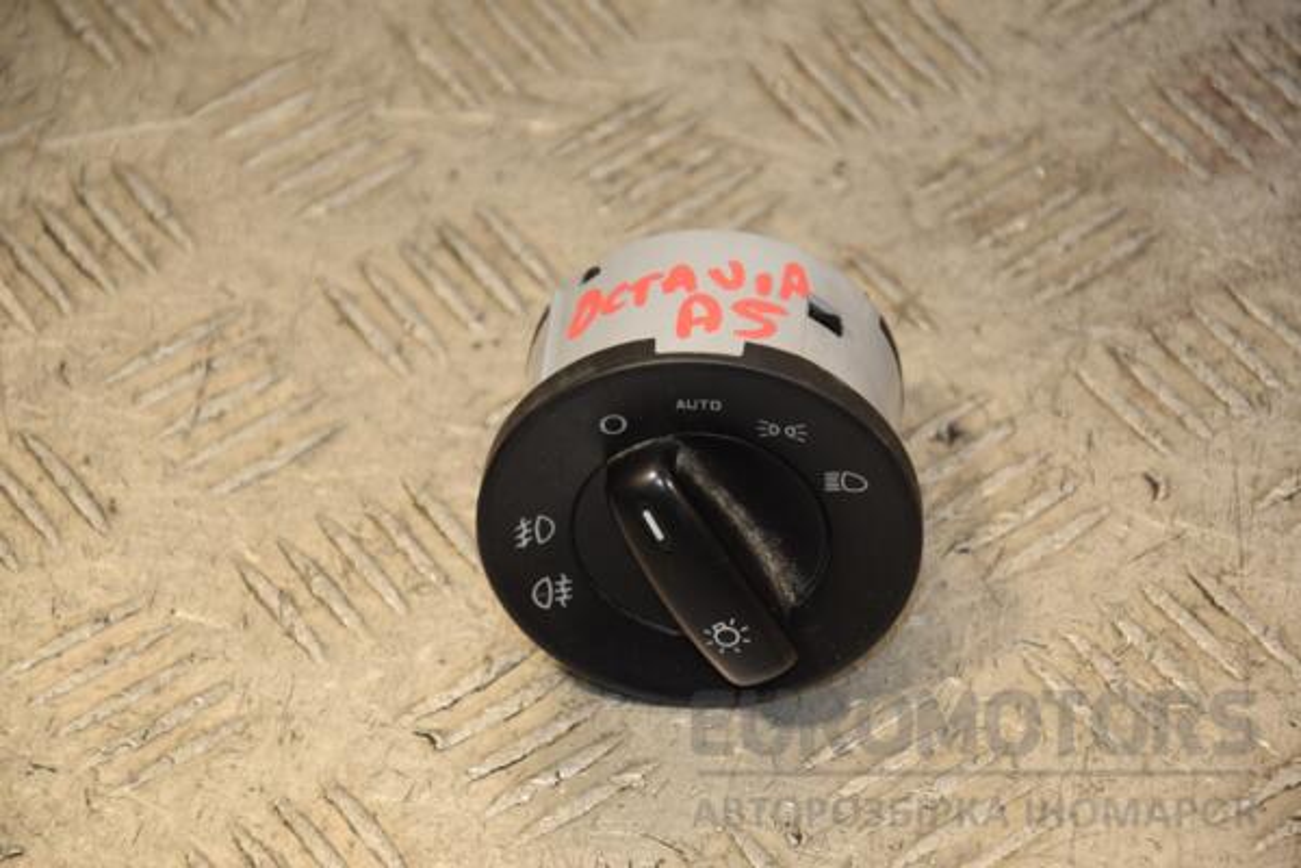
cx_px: 650
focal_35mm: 158
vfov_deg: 8.7
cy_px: 434
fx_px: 5691
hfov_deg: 13.0
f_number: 5.6
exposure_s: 1/160
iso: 800
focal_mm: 105
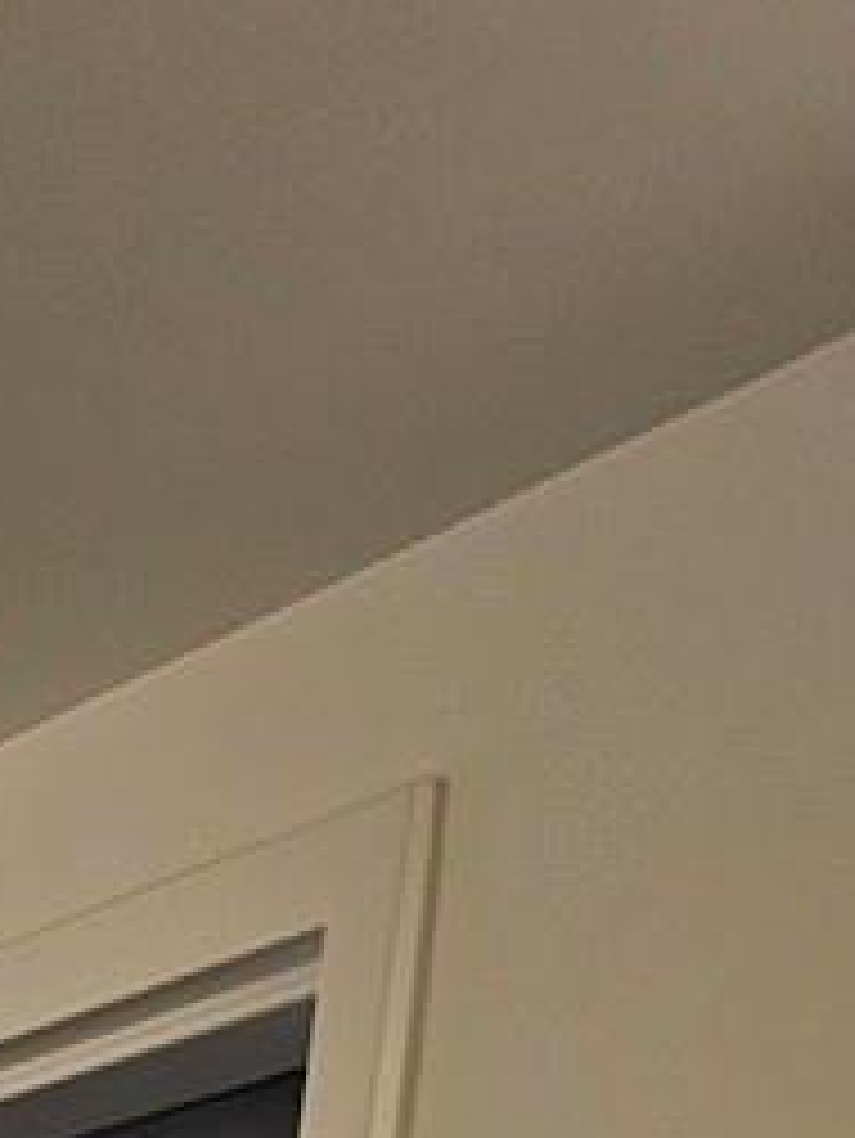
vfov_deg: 13.8
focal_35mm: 109
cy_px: 2586
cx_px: -1138
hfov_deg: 11.5
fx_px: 3587
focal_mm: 6.3
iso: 400
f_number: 1.7
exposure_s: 1/120
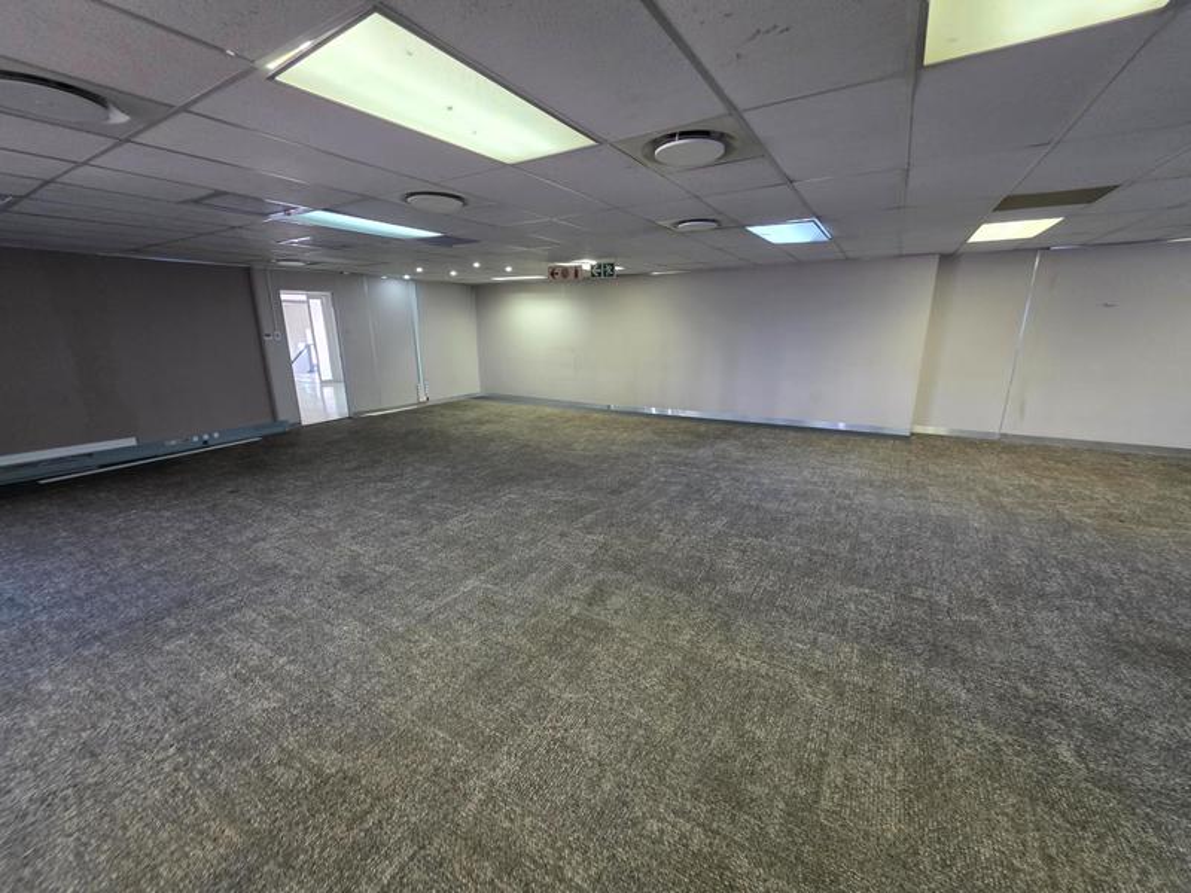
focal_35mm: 13
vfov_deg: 89.9
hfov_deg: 106.2
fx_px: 447
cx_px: 596
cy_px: 446
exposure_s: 1/50
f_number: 1.9
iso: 400
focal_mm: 2.2
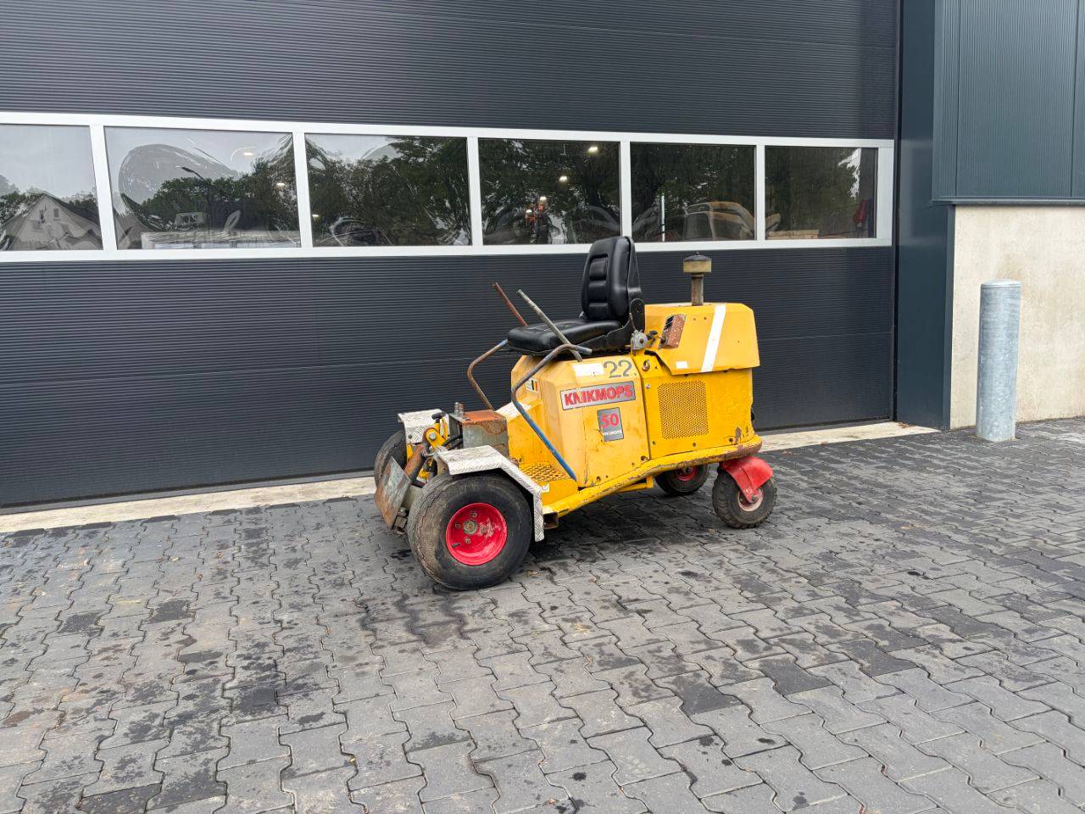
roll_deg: +3.3
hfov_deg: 67.3
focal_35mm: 26
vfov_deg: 53.1
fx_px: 815
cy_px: 407
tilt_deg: -6.5
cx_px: 542
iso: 40
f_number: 1.6
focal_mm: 5.96
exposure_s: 1/159
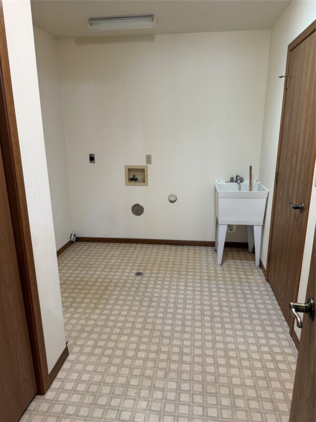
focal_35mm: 24
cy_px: 211
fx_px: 292
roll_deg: +2.4
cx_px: 158
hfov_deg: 56.8
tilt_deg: -13.8
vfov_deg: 71.6
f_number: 1.78
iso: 160
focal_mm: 6.76
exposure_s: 1/60
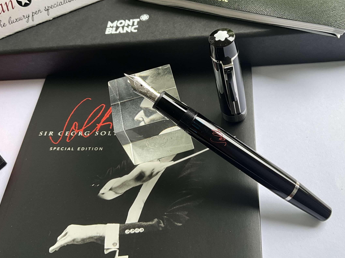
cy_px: 110
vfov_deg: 40.6
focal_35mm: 35
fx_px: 349
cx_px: 170
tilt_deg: -54.3
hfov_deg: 52.6
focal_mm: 3
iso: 40
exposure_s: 1/122
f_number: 1.8
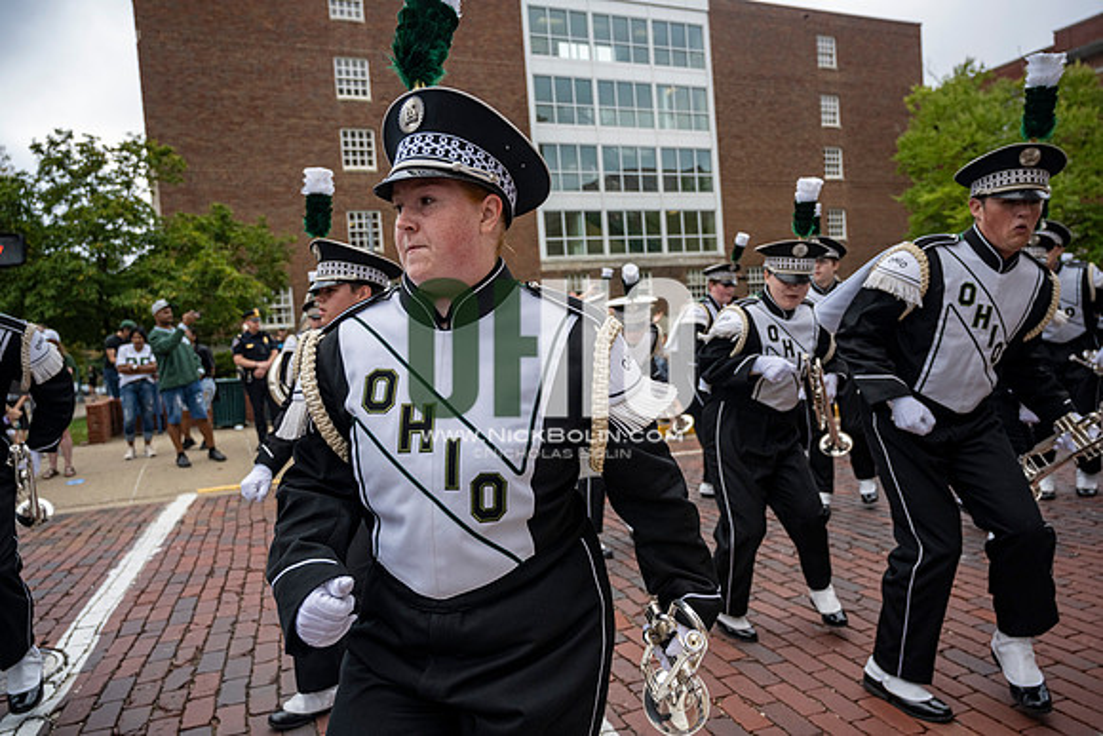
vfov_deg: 53.2
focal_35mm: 24
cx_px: 552
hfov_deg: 73.7
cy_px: 368
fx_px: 735
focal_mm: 24
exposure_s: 1/1600
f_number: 4
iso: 500
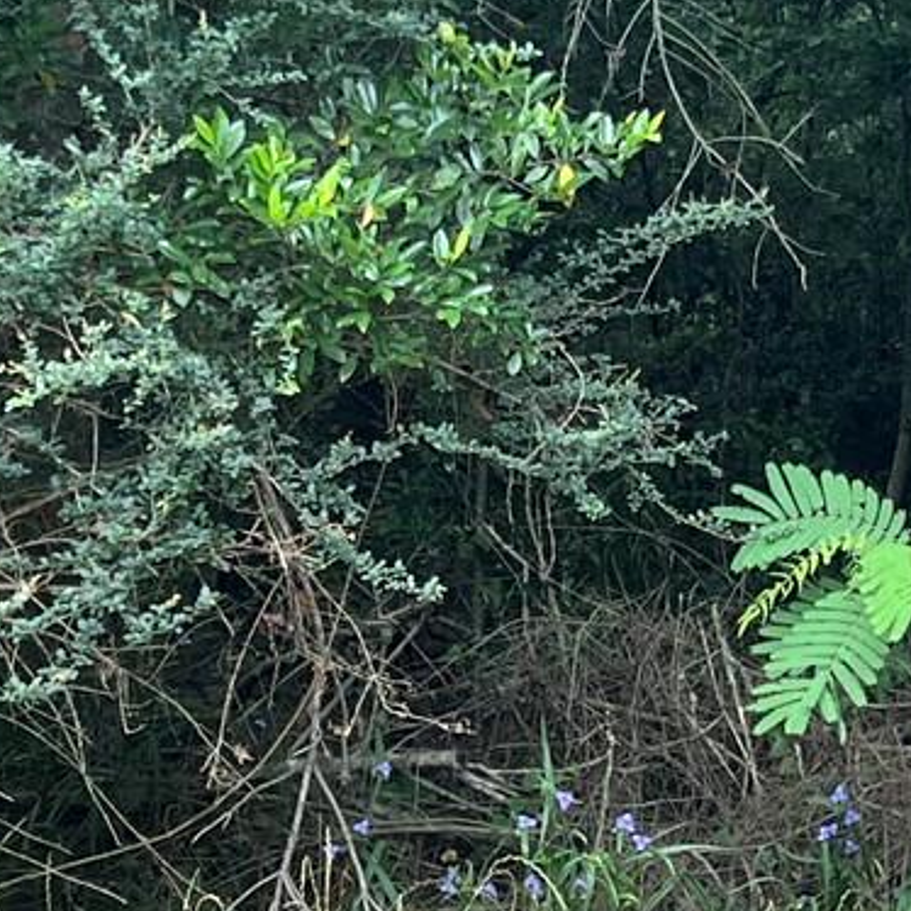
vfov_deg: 13.8
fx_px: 3752
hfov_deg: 13.8
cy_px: 295
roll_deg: -2.6
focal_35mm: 126
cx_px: 743
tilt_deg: -9.1
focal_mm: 5.7
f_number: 1.5
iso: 50
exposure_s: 1/121
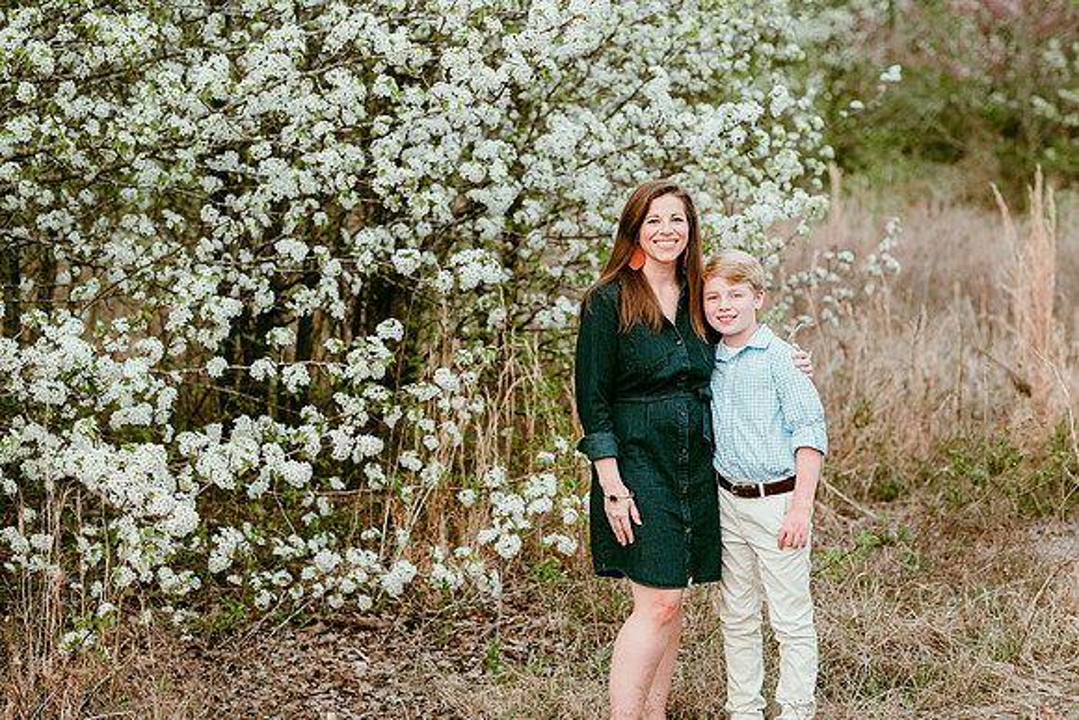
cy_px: 360
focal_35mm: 85
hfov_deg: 23.9
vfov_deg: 16.1
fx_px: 2548
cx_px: 540
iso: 200
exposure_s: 1/320
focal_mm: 85
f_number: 3.2
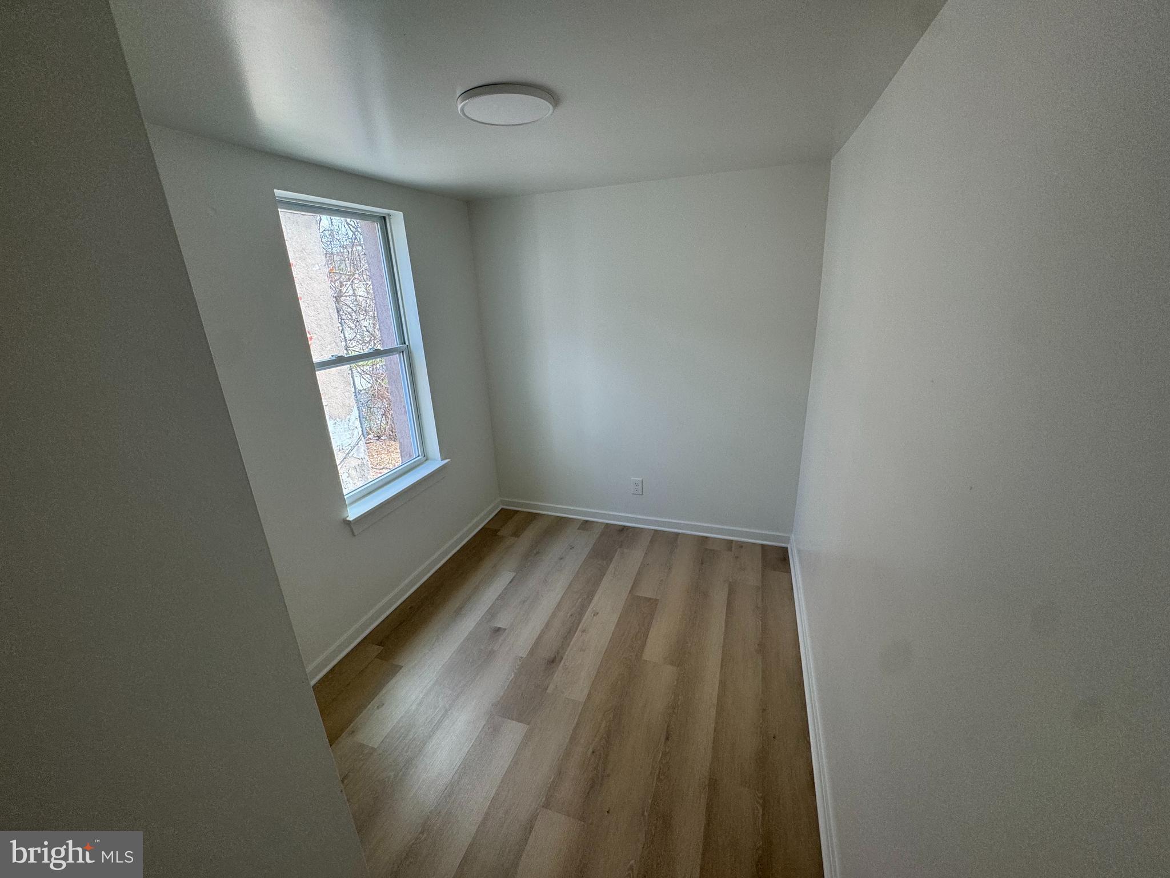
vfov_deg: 85.7
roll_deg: +2.6
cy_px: 439
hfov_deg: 102.1
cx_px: 585
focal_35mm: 14
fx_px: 473
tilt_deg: -19.2
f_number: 2.2
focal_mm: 2.22
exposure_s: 1/120
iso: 80
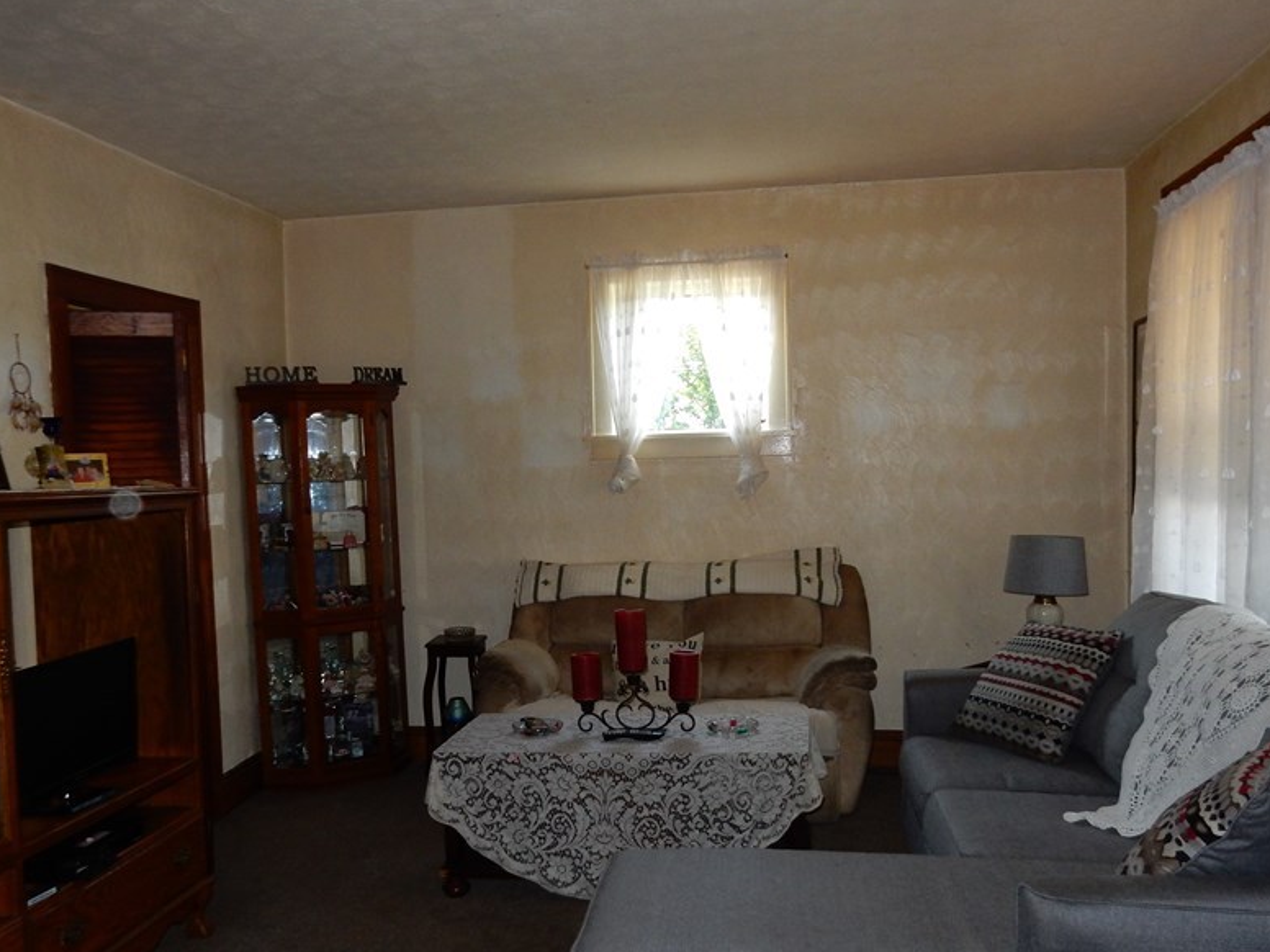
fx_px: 1211
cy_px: 533
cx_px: 599
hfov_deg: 55.3
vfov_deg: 42.9
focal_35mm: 33
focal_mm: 4.5
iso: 220
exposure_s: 1/30
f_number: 3.7
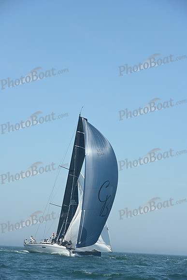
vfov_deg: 15.2
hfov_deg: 10.2
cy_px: 140
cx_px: 94
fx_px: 1051
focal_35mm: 135
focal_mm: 135
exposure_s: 1/1000
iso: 320
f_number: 7.1
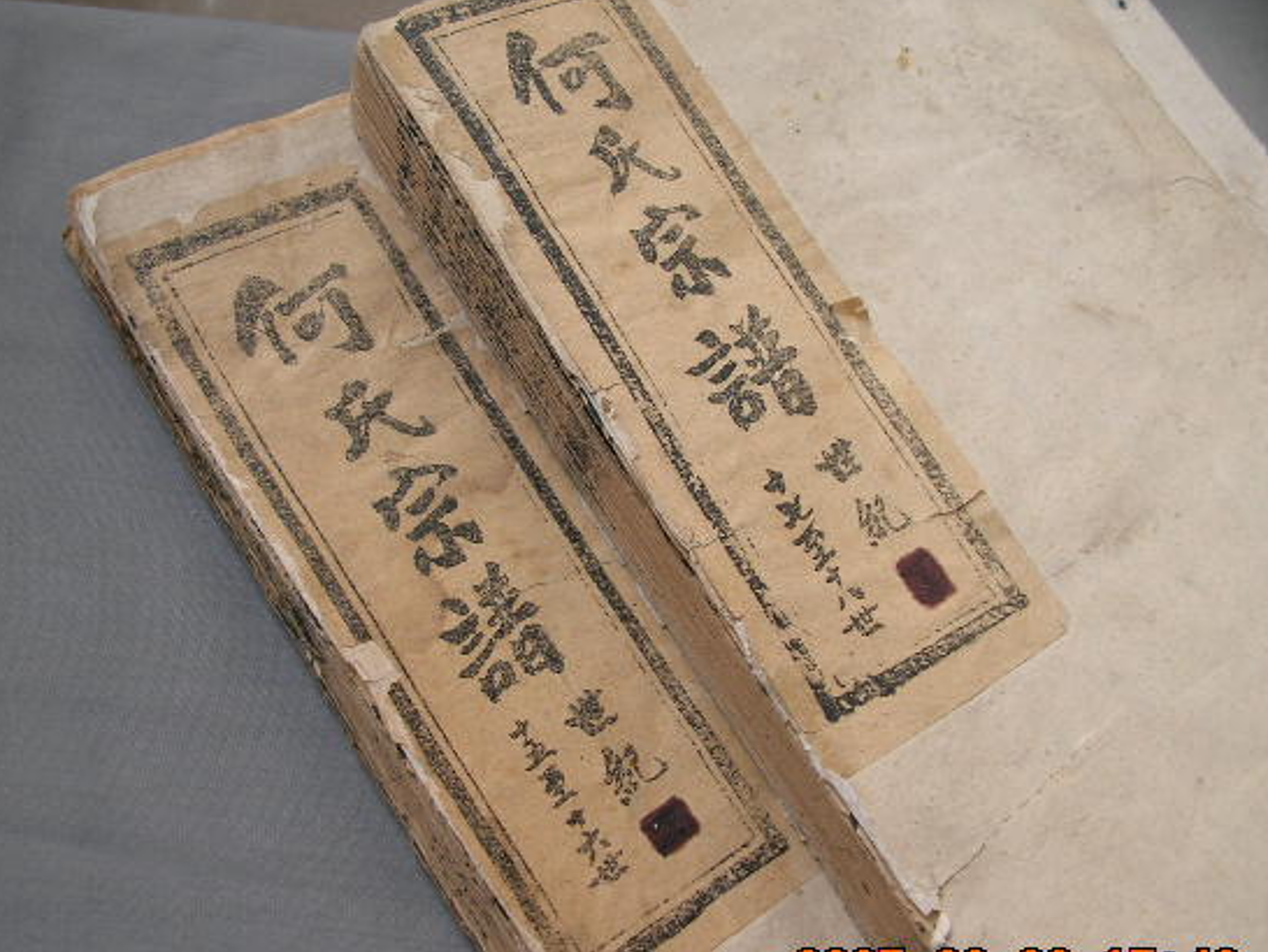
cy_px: 527
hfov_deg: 45.7
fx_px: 1503
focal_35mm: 41
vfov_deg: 35.1
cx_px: 581
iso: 50
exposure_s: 1/11.8
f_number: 2.8
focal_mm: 5.8
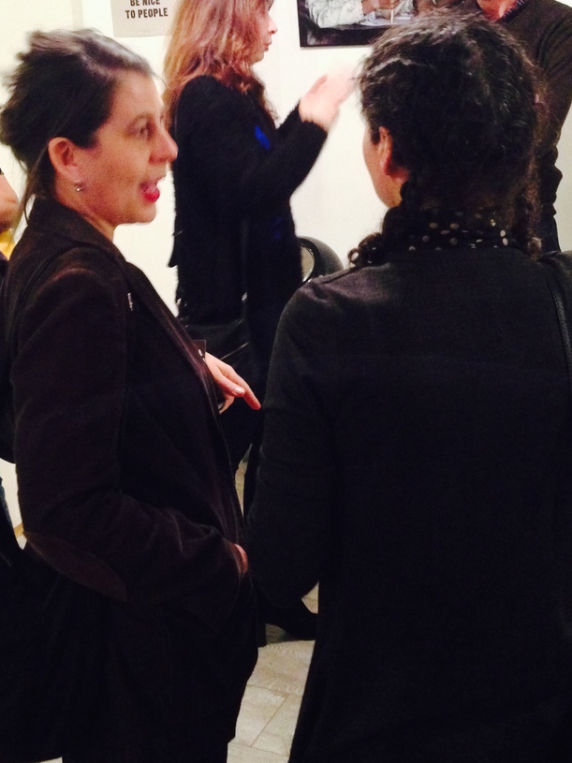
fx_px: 1190
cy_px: 240
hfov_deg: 27.0
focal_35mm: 54
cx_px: 271
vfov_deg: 35.1
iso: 400
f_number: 2.4
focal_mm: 4.12
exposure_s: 1/15
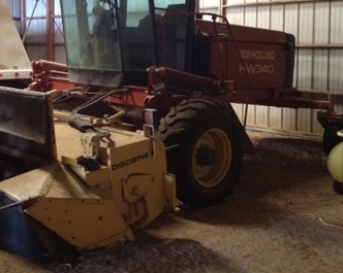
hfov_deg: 33.3
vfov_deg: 26.8
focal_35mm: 56
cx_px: 114
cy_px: 73
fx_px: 568
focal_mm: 4.28
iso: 400
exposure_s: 1/20
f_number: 2.4
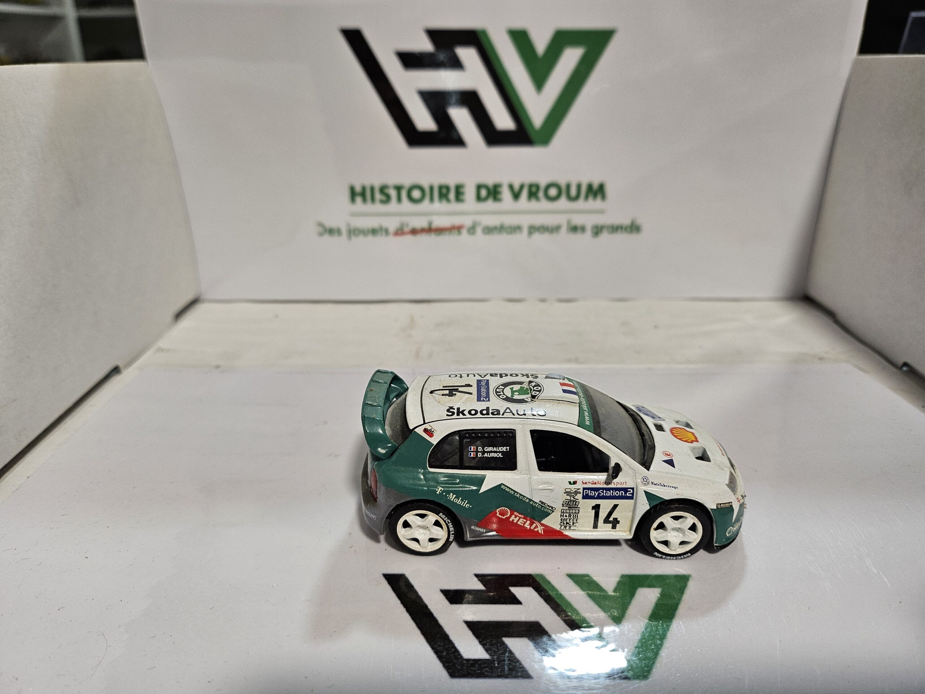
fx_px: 641
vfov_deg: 56.8
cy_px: 347
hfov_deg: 71.6
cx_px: 462
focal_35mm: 24
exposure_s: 1/100
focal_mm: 5
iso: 100
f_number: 1.8
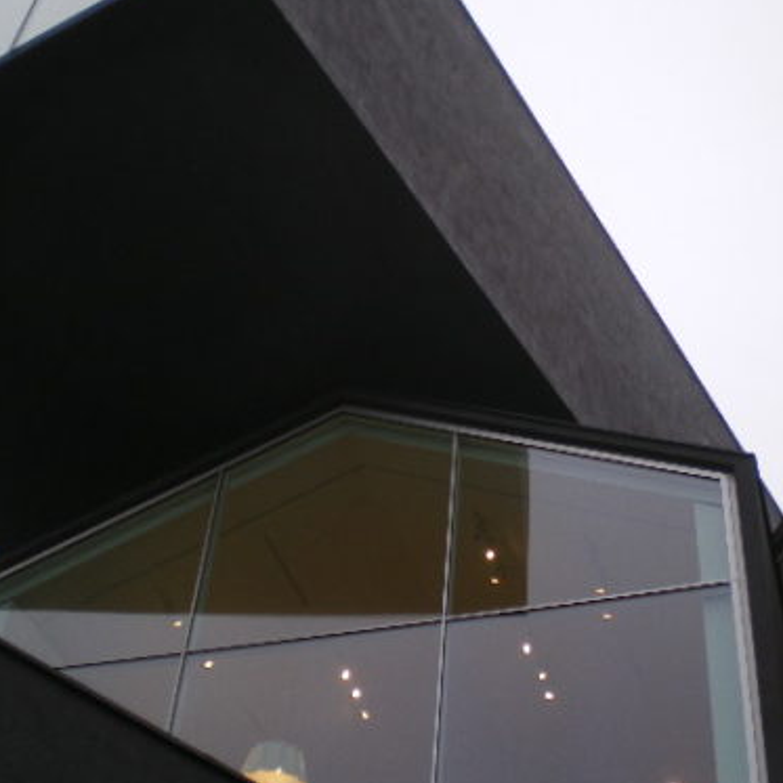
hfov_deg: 31.6
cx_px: 441
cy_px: 380
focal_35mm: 54
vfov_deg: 31.6
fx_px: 1382
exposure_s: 1/100
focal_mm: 6.3
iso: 64
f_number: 3.1
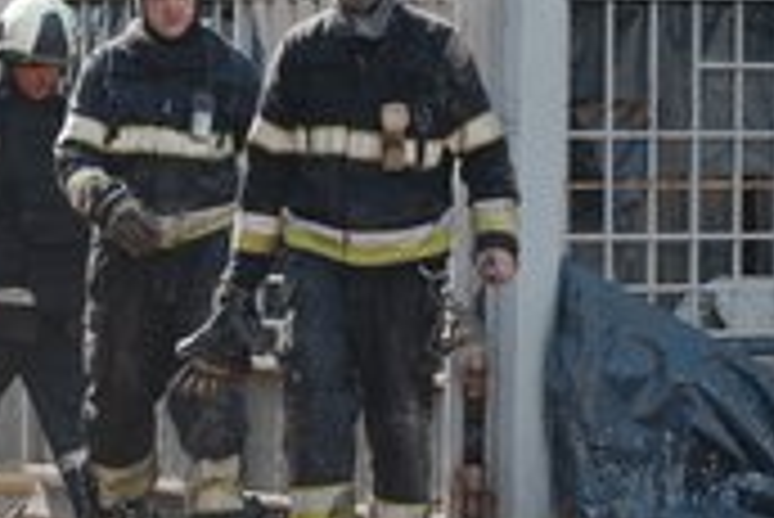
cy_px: 160
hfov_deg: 5.2
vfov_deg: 3.5
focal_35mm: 395
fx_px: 8499
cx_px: 108
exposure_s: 1/200
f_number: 5.6
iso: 100
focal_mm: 170
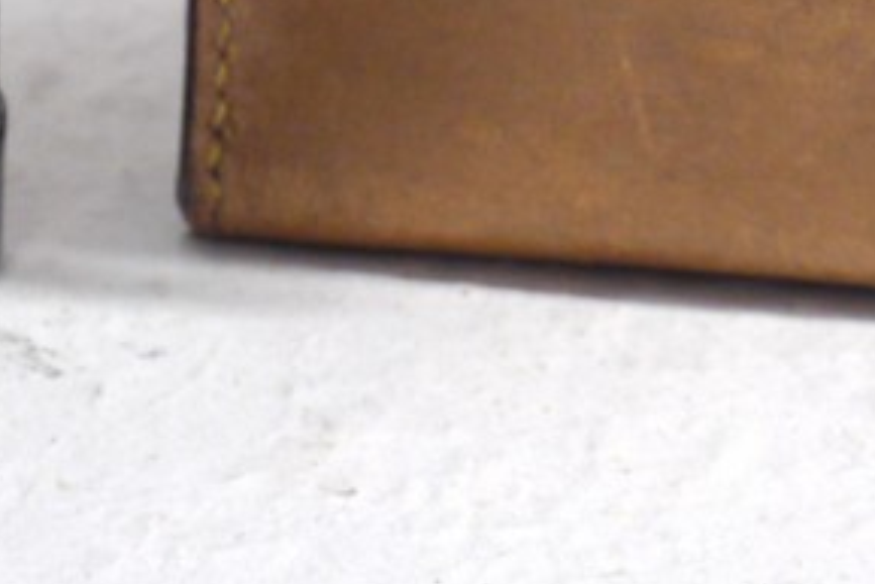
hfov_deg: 9.9
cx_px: 148
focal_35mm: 207
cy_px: -548
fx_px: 5034
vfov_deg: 6.5
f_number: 6.3
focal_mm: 24
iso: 800
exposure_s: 1/8
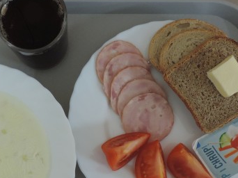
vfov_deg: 32.9
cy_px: 134
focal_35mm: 43
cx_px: 80
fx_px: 295
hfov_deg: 43.3
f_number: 3
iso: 400
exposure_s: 1/20
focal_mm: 4.3
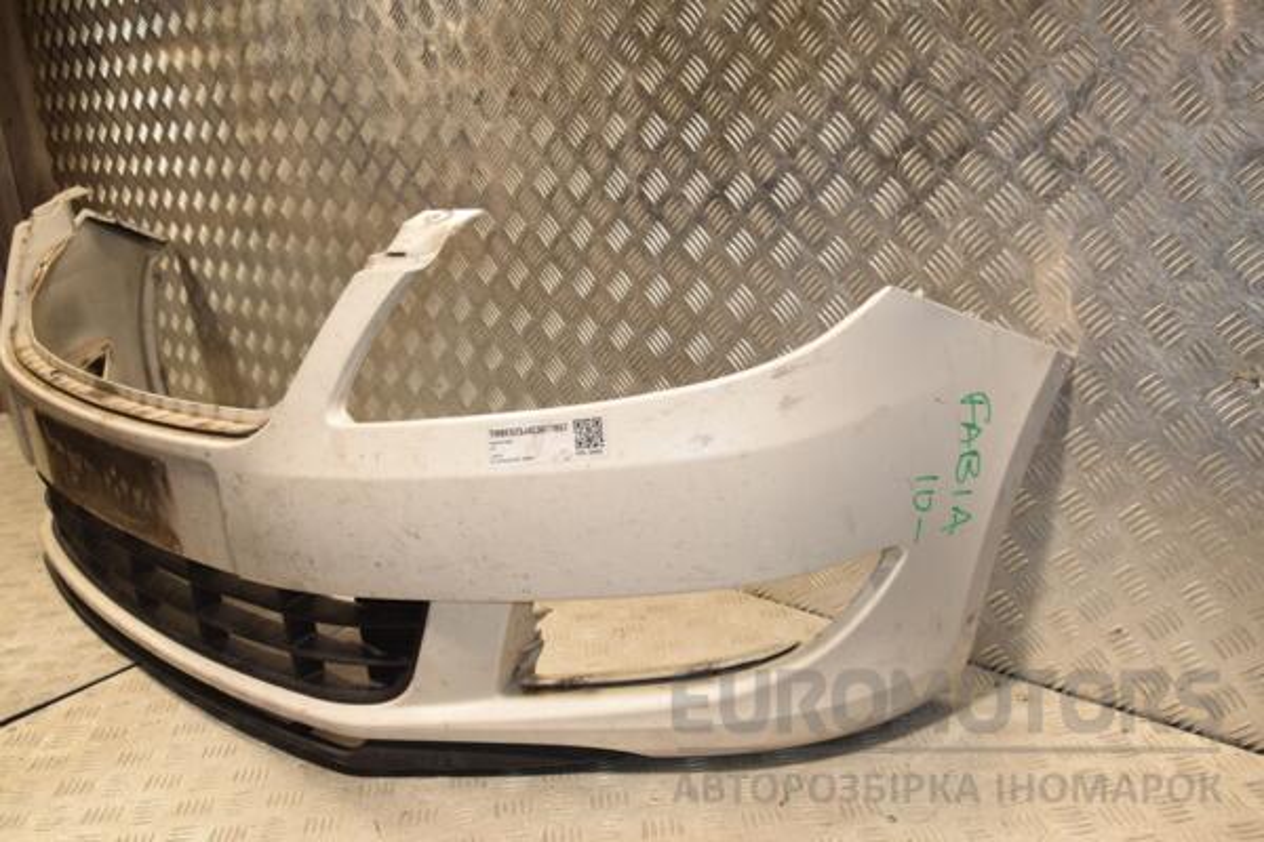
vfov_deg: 41.7
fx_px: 1106
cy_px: 421
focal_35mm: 32
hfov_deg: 59.5
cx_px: 632
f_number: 7.1
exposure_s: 1/200
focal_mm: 21
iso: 800
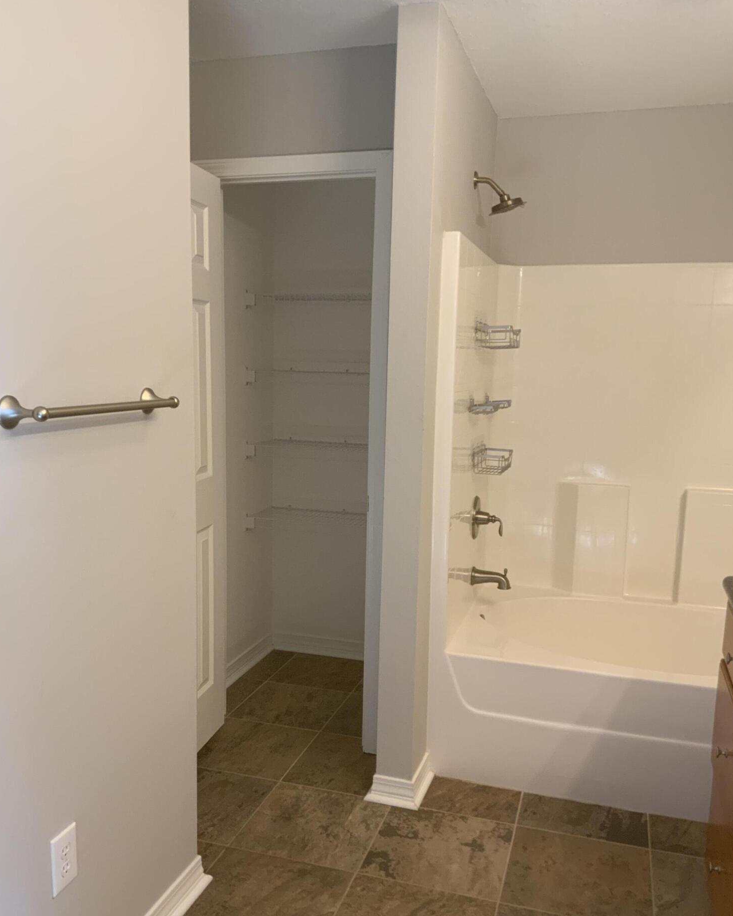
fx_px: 841
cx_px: 362
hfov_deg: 47.1
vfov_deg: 57.1
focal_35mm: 31
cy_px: 496
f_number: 1.8
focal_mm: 3
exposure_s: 1/60
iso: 80
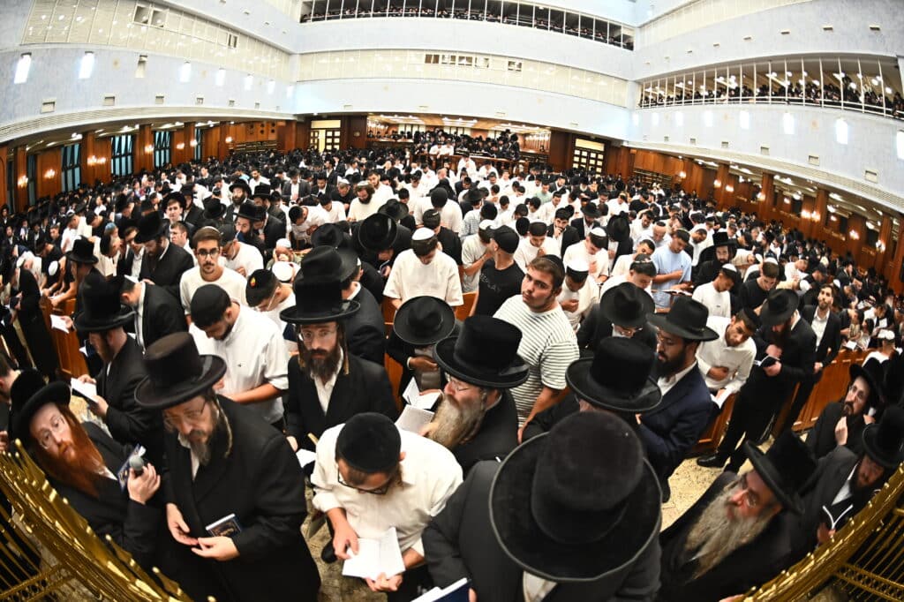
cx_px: 452
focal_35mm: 16
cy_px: 301
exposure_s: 1/125
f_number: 3.5
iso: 2000
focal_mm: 16
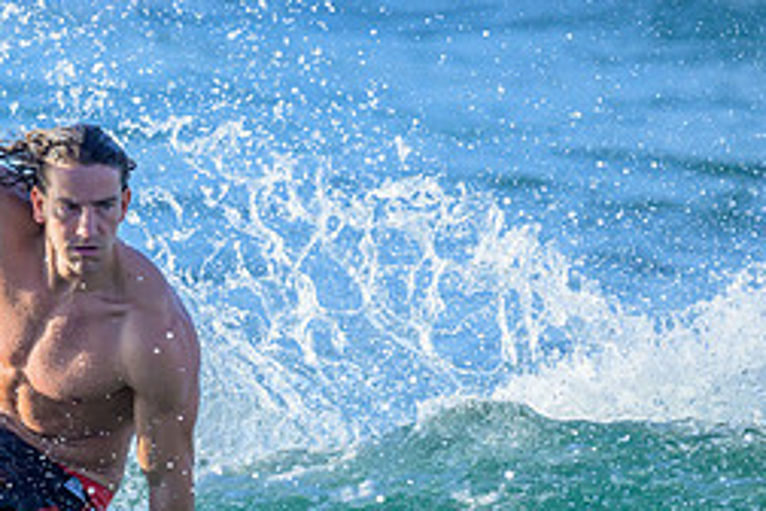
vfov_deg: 0.7
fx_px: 39148
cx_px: -27
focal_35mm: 1840
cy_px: 528
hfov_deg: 1.1
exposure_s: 1/2000
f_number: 6.3
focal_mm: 800
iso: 1000
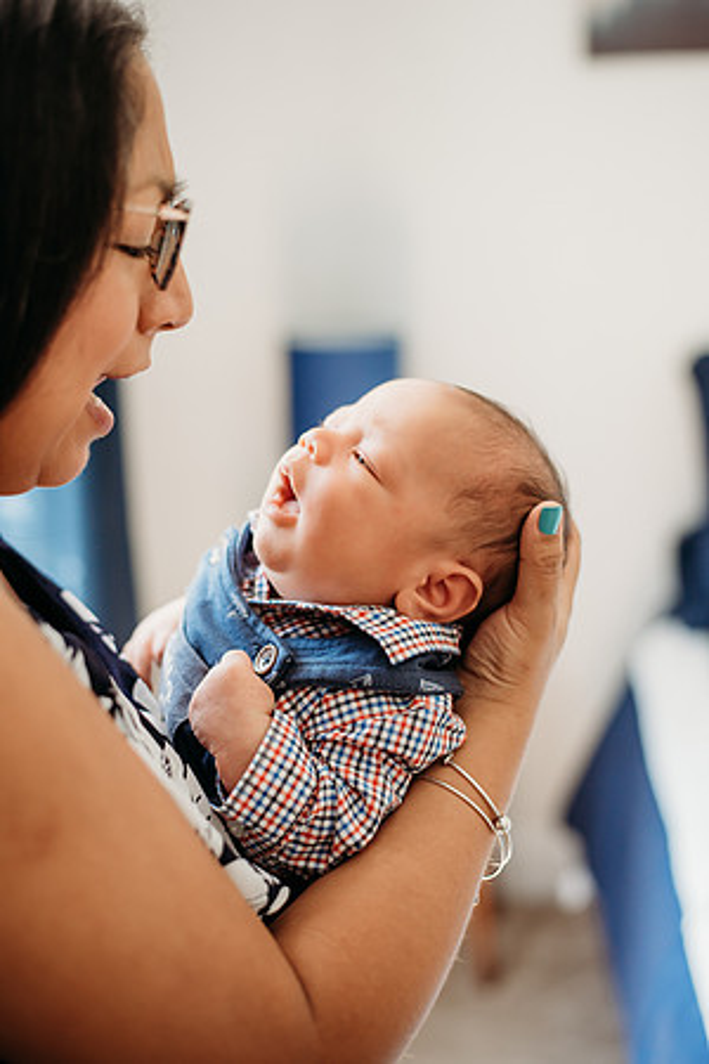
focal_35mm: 50
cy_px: 532
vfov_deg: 39.6
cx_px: 354
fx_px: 1477
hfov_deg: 27.0
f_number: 2.2
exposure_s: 1/320
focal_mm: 50
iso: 500
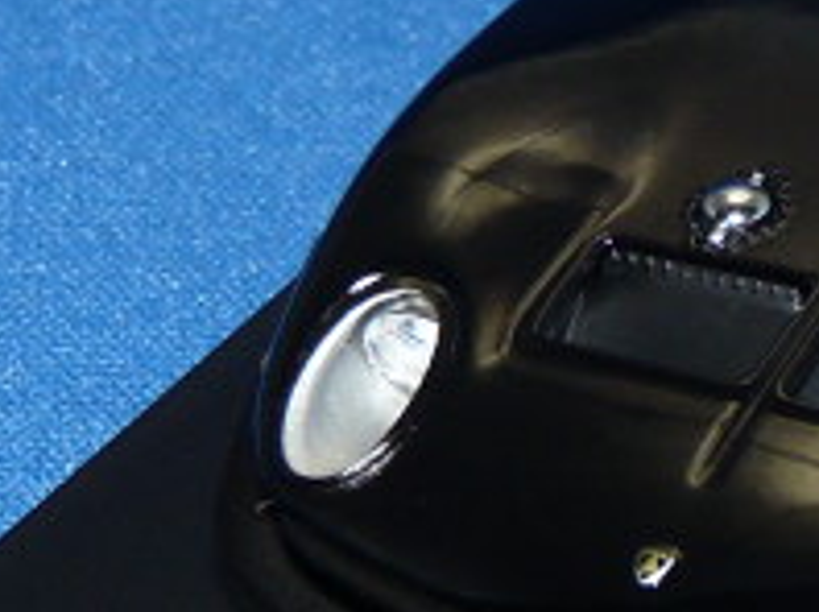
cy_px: -103
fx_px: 7727
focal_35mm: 327
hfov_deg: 6.0
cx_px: 1187
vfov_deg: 4.5
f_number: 4
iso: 100
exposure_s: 1/60
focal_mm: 10.4
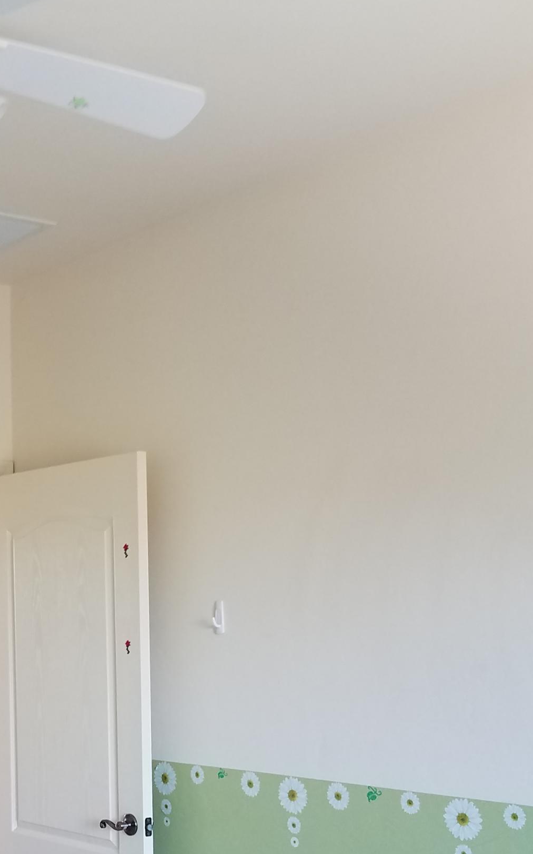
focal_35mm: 51
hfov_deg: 23.9
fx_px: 1185
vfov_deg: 39.0
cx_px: -31
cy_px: 588
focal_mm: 4.2
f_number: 1.7
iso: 80
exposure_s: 1/60
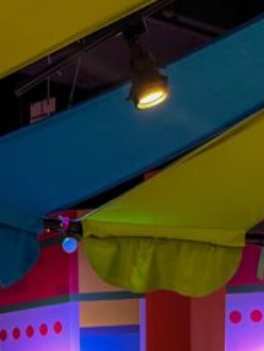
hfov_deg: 13.2
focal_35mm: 110
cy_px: 647
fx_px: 1117
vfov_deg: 15.2
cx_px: -33
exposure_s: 1/40
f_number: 1.6
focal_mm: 5.1
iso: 320
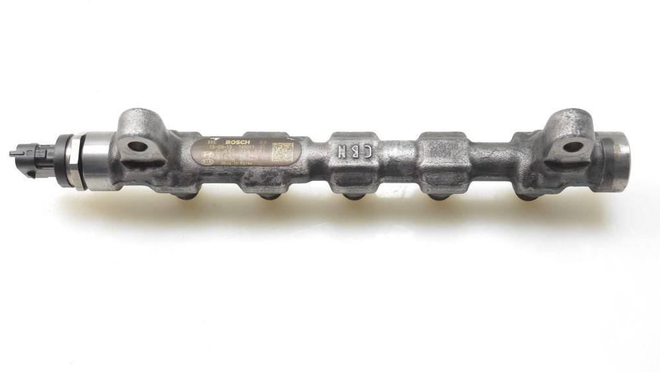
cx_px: 332
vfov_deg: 23.5
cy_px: 174
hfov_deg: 40.6
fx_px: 893
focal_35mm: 51
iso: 2500
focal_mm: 32
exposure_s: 1/160
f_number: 6.3
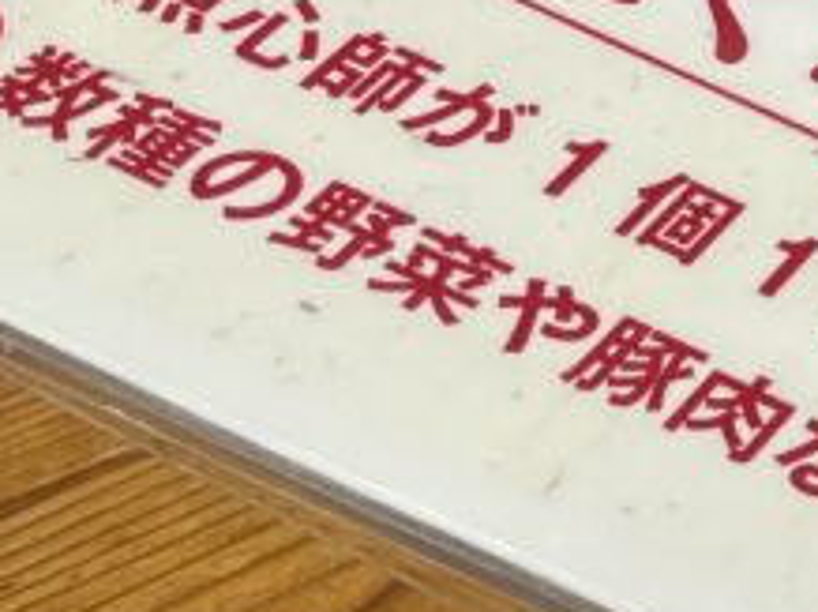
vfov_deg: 9.7
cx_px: 2191
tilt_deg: -37.8
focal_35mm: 153
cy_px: 116
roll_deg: +16.9
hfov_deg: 10.4
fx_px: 3612
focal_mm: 5.1
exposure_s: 1/120
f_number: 1.6
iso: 64
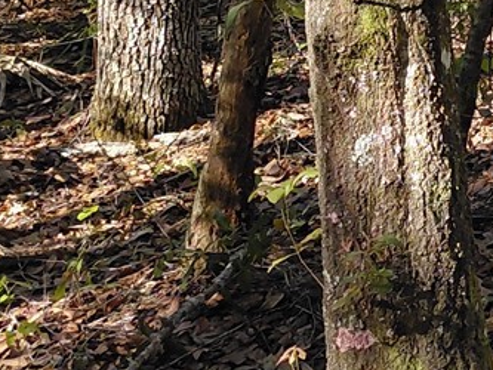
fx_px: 1710
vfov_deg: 11.3
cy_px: -351
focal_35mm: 120
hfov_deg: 13.2
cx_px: 1096
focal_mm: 4.69
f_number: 1.8
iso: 50
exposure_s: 1/325
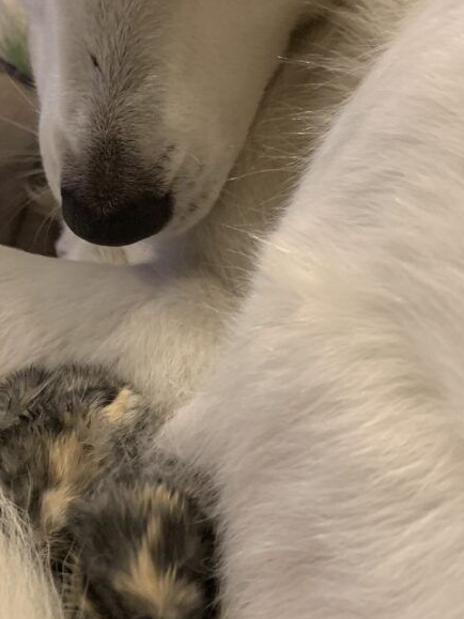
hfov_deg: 31.2
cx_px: 152
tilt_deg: -27.4
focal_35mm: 46
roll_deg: -0.5
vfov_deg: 40.7
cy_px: 199
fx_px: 822
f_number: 1.8
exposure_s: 1/25
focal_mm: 4.25
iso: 400
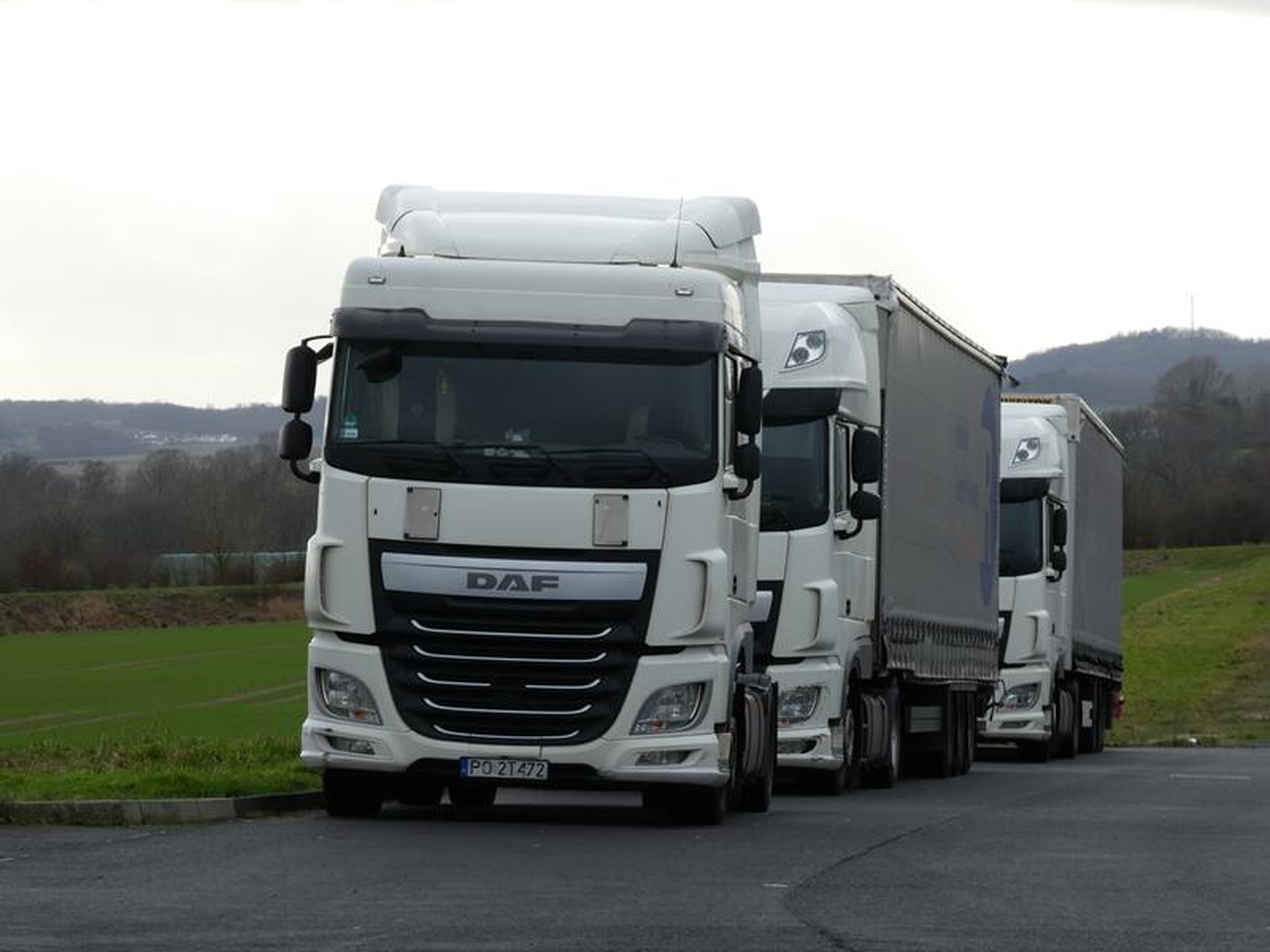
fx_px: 6787
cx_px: 635
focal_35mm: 185
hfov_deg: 10.7
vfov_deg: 8.0
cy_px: 476
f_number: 5.6
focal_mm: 33.2
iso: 80
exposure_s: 1/100
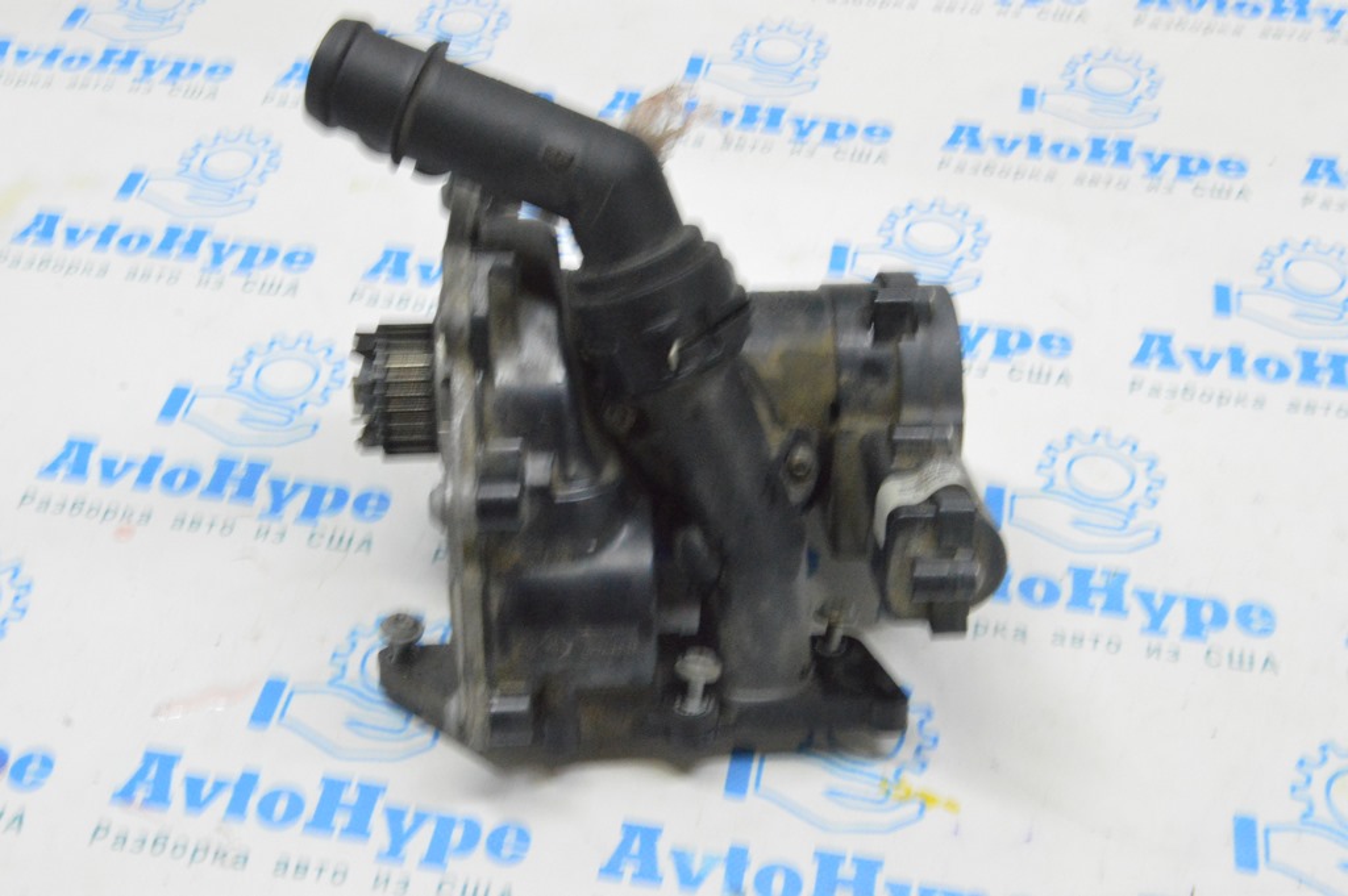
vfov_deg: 28.0
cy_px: 448
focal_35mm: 48
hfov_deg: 41.1
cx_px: 674
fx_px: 1796
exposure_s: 1/15
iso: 6400
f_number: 20
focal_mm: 32
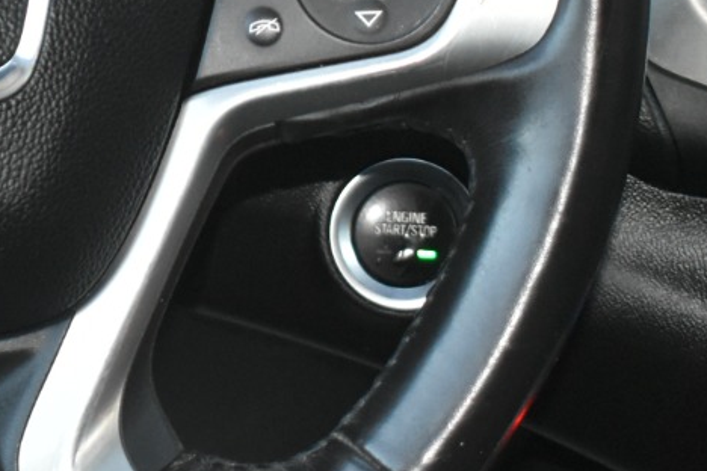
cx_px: -174
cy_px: -26
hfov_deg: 12.4
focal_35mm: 161
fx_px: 3156
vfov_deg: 8.5
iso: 2200
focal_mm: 31
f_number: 4.2
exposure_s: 1/60
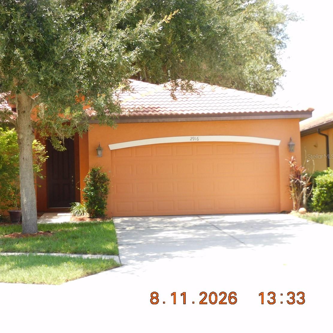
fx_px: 762
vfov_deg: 24.7
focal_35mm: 70
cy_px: 156
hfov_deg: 24.5
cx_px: 96
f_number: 4
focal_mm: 9.9
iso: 125
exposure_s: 1/200
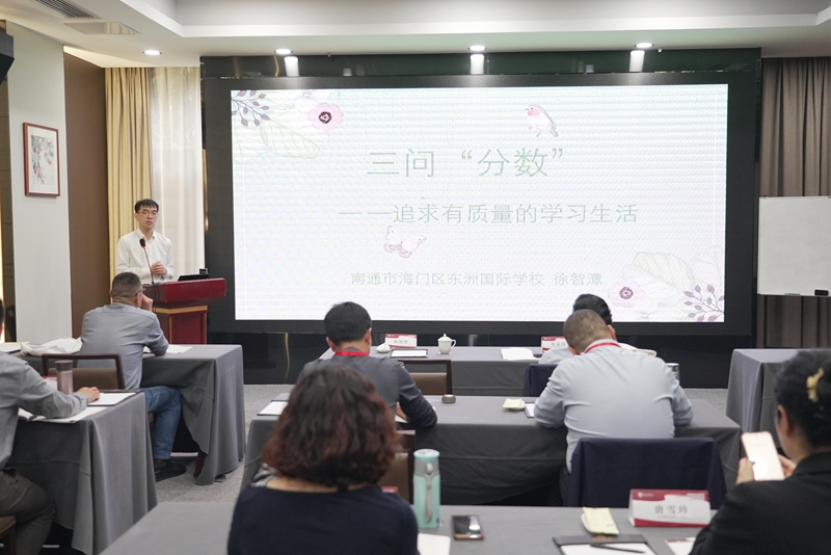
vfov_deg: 35.1
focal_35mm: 38
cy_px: 278
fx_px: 877
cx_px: 416
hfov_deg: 50.7
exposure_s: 1/200
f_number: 4
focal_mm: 38
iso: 4000
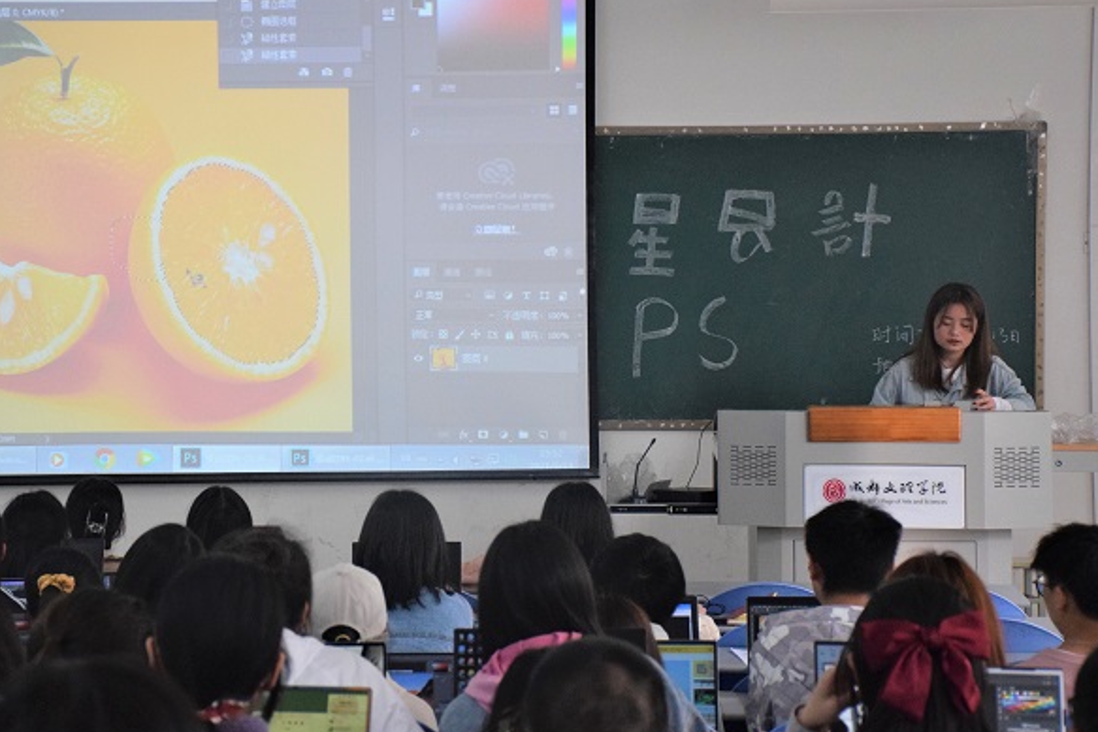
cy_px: 339
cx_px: 467
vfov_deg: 12.7
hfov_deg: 18.9
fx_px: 3295
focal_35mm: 108
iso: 3200
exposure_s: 1/320
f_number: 5
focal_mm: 60
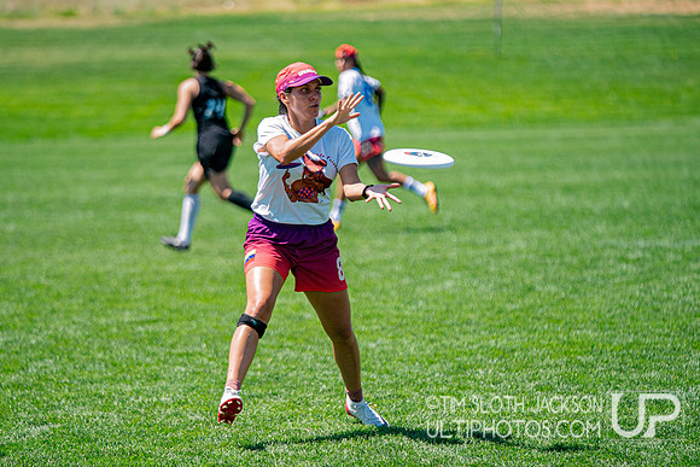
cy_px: 278
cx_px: 310
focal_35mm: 224
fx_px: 4365
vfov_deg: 6.1
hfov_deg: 9.2
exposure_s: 1/6400
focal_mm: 182
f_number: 2.8
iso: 500
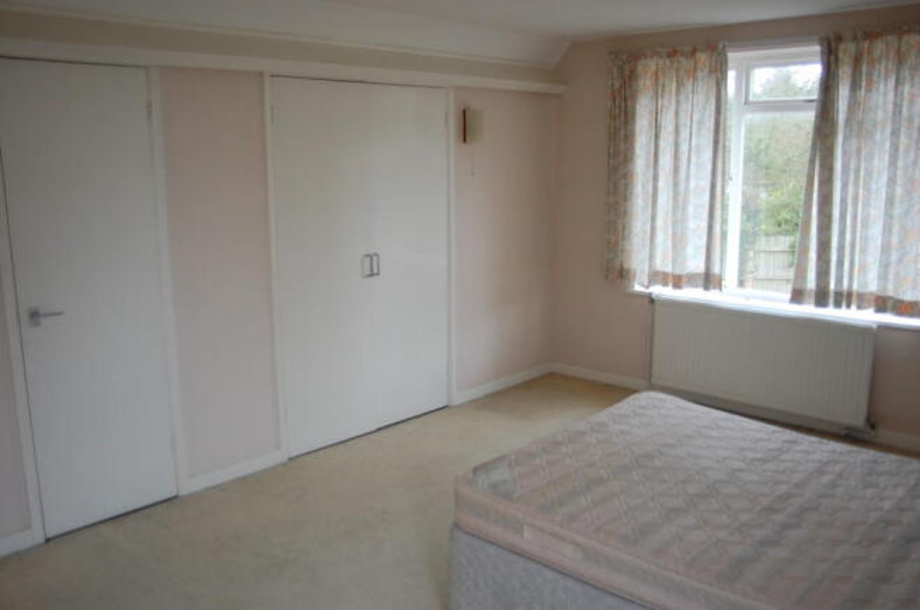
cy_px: 305
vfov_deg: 43.5
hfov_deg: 62.0
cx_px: 460
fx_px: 765
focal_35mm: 30
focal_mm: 20
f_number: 4
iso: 400
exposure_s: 1/60
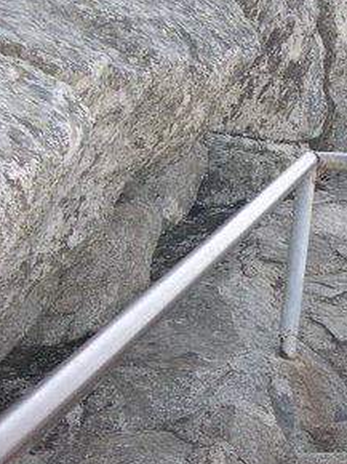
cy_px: 352
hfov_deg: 13.7
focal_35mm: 105
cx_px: 398
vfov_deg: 18.6
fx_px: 1405
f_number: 2.8
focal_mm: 8
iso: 100
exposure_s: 1/235
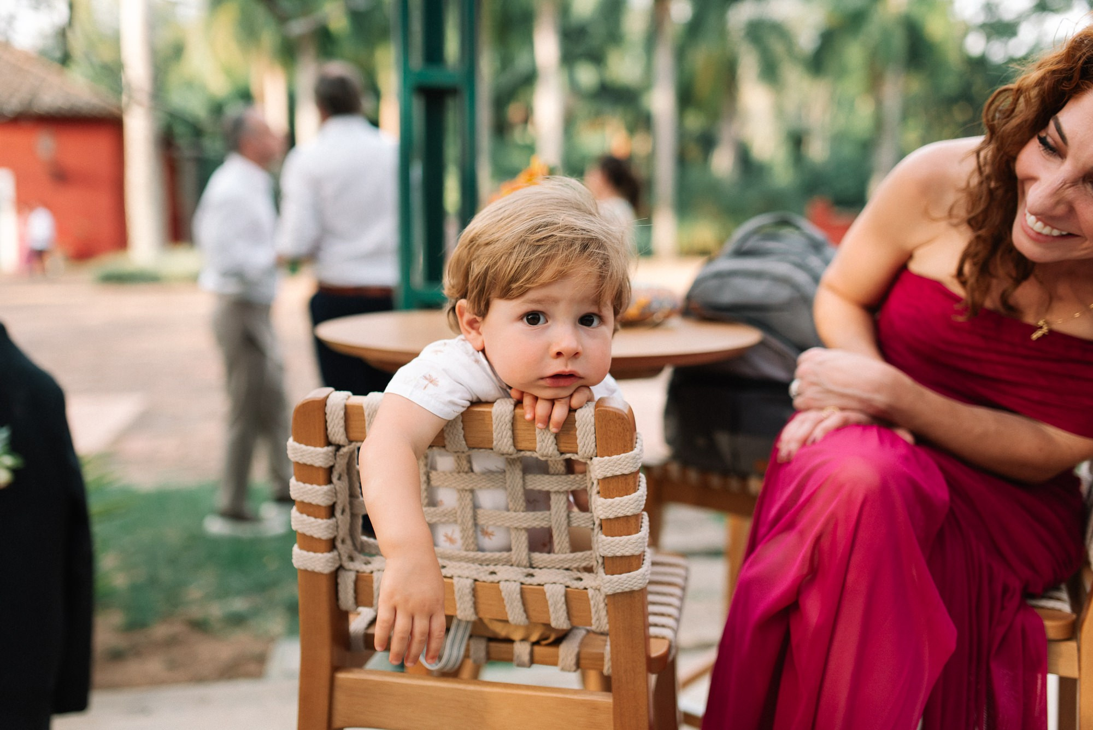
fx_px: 1063
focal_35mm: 35
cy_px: 365
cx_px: 546
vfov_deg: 37.9
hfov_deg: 54.4
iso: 400
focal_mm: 35
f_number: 2
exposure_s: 1/1250
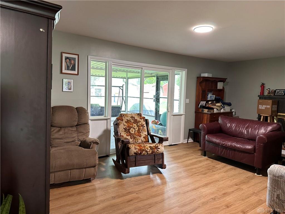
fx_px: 198
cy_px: 107
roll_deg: -2.4
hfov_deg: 71.6
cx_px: 142
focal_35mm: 24
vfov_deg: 56.8
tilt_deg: -4.1
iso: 320
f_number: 1.78
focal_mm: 6.86
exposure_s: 1/60
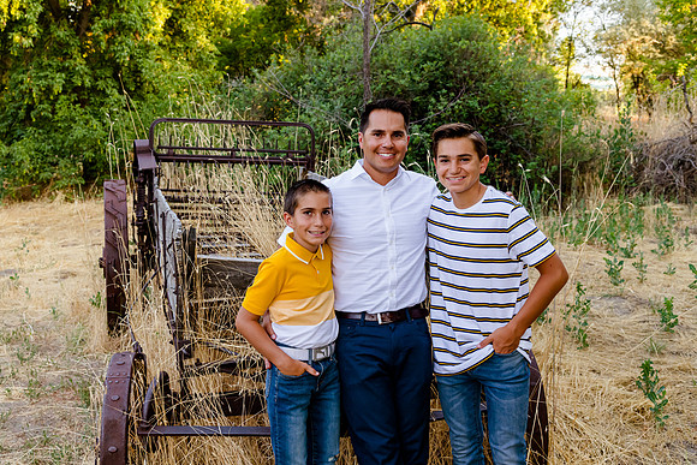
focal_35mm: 41
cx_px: 341
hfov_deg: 47.5
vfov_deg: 32.7
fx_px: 793
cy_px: 223
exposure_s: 1/160
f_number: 6.3
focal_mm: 38
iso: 1000
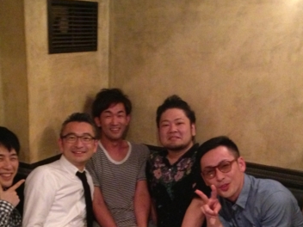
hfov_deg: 32.1
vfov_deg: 23.9
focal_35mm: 60
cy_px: 191
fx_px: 525
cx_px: 133
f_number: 2.4
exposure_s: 1/15
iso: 800
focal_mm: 4.13
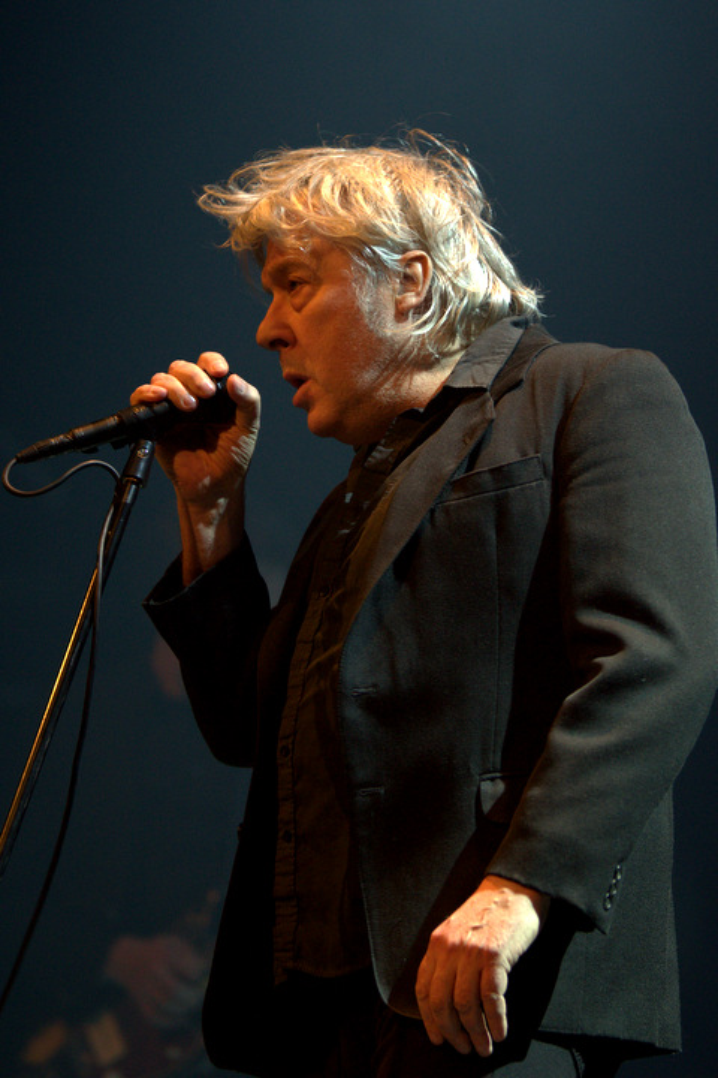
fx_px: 5474
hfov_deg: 7.5
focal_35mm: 183
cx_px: 359
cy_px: 539
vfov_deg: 11.2
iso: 1400
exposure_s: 1/160
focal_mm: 122
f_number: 2.8
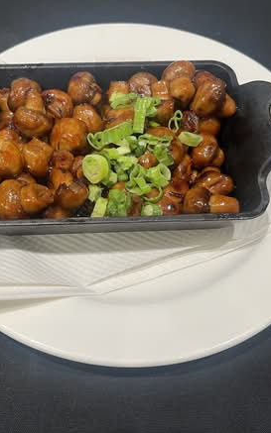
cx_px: 114
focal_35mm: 37
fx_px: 437
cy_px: 217
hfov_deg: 34.4
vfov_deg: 52.8
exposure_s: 1/60
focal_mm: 5.1
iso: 100
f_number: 1.6
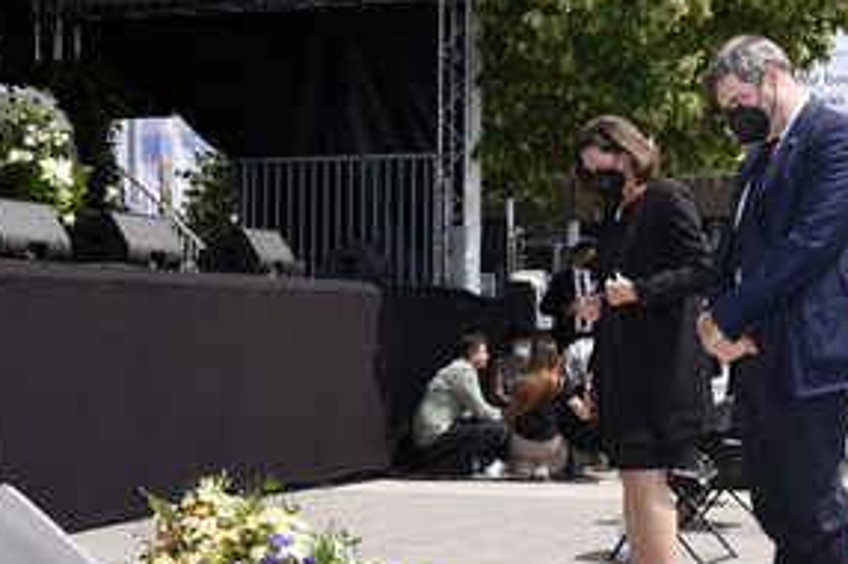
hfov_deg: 33.2
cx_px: 556
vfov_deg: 22.5
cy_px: 338
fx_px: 1412
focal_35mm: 60
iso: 250
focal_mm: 38
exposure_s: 1/160
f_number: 11
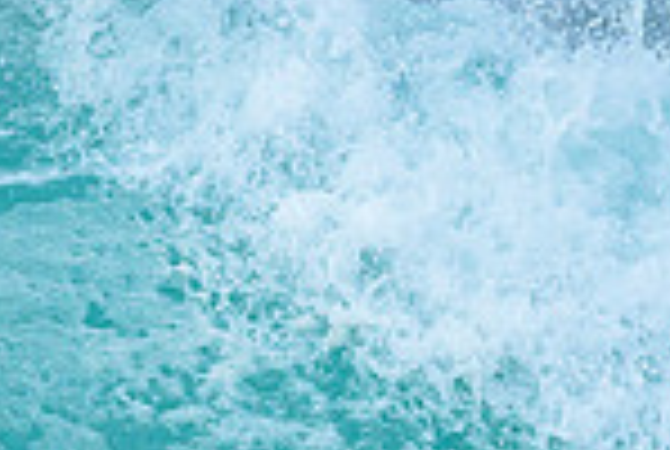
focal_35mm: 4248
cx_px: 388
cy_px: 590
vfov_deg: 0.3
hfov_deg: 0.5
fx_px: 79217
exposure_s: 1/2000
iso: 320
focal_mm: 800
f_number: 6.3
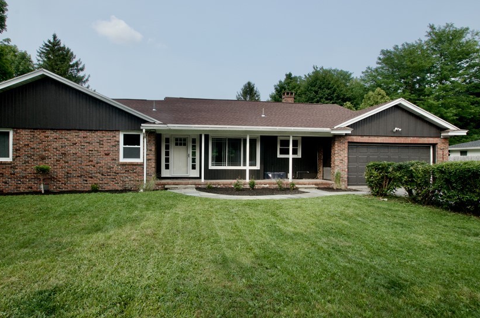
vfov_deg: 61.7
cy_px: 155
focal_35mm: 20
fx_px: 266
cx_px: 220
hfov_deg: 83.9
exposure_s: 1/250
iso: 400
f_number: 10
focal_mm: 10
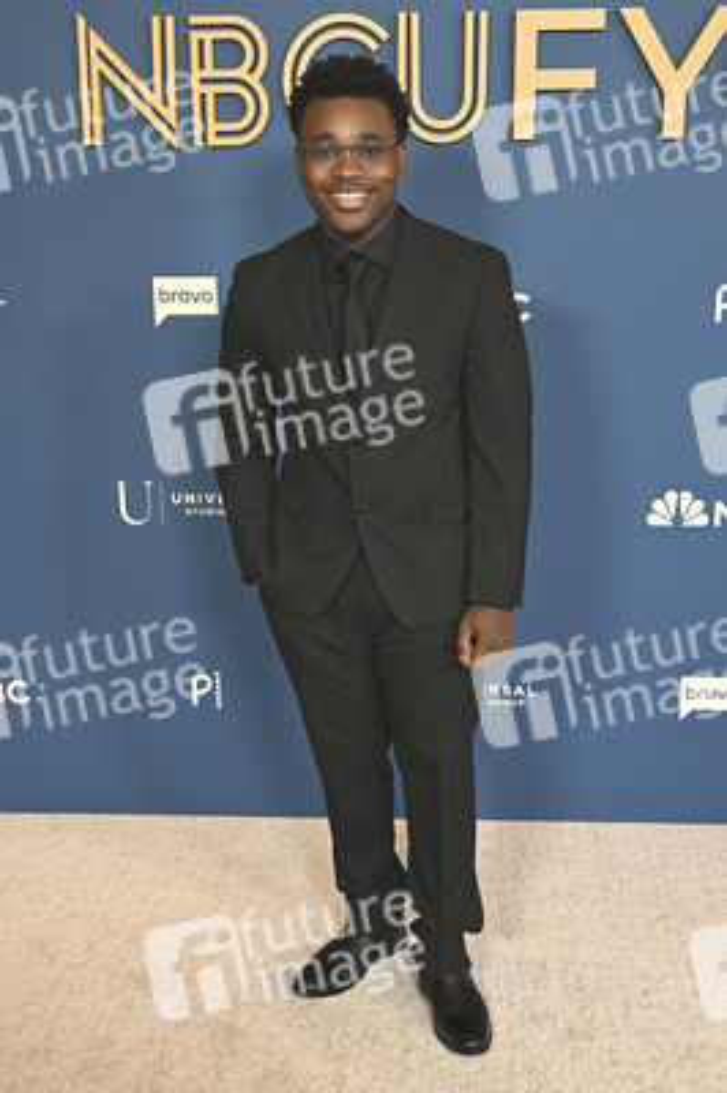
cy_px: 546
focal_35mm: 44
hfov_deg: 30.5
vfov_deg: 44.5
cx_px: 364
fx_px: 1335
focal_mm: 44
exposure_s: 1/320
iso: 2000
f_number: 5
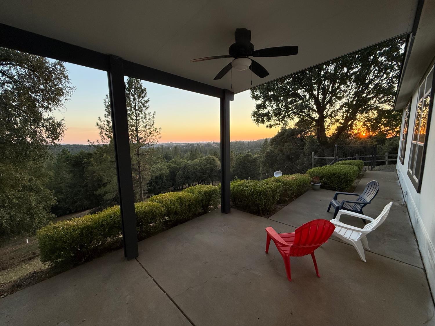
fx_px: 176
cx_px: 218
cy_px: 163
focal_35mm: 14
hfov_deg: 102.1
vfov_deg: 85.7
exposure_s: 1/99
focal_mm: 2.22
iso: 80
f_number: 2.2
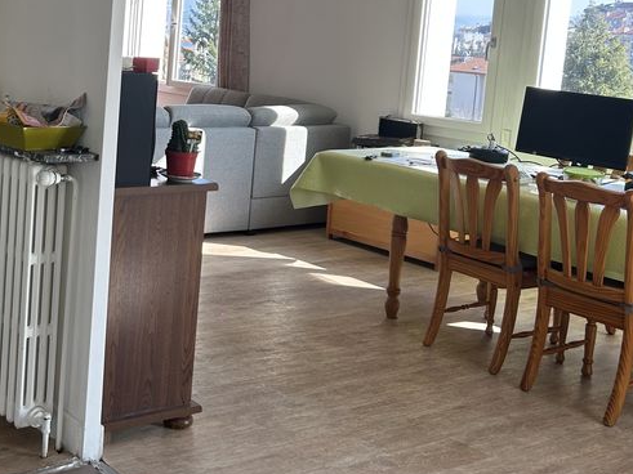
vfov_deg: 27.1
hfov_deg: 34.3
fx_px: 969
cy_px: 106
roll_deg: -2.6
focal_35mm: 53
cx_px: 73
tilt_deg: -6.3
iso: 50
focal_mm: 5.7
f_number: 1.5
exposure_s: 1/359
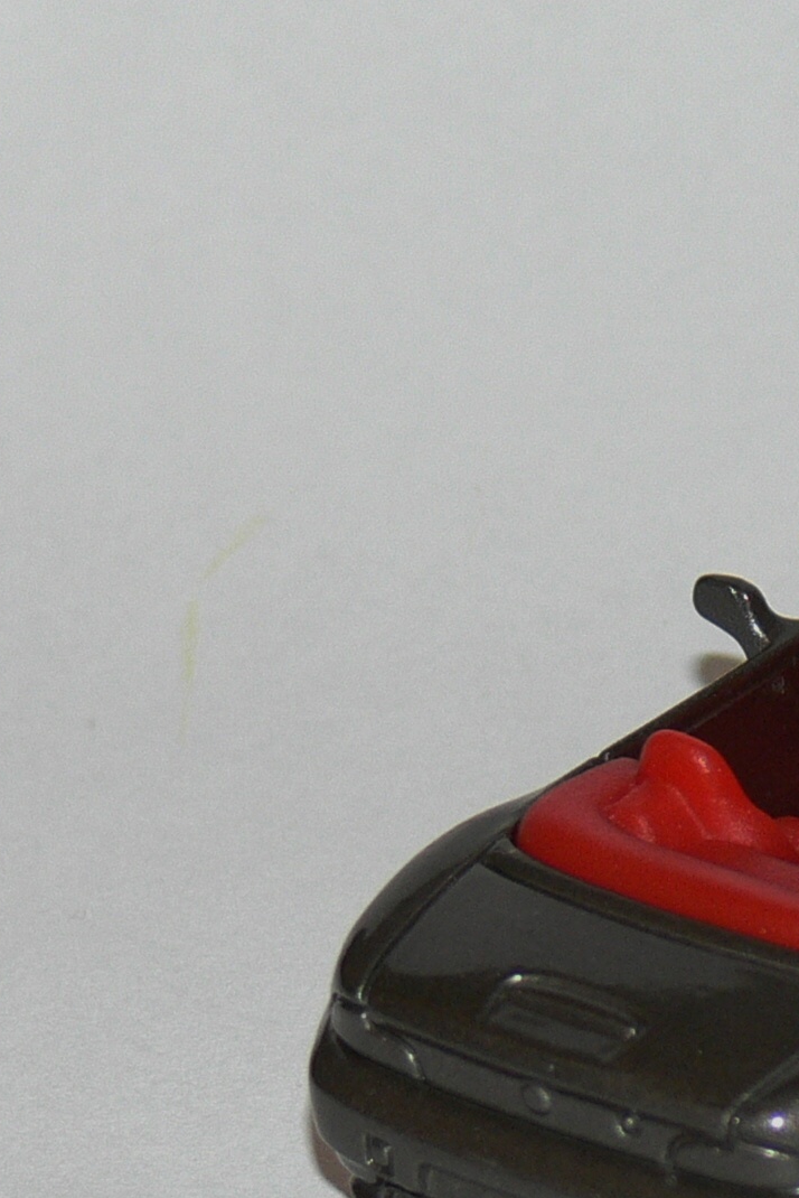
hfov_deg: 3.4
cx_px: 986
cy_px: 788
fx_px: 13374
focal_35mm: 402
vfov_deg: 5.1
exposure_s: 1/30
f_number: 3.6
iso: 100
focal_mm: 26.8
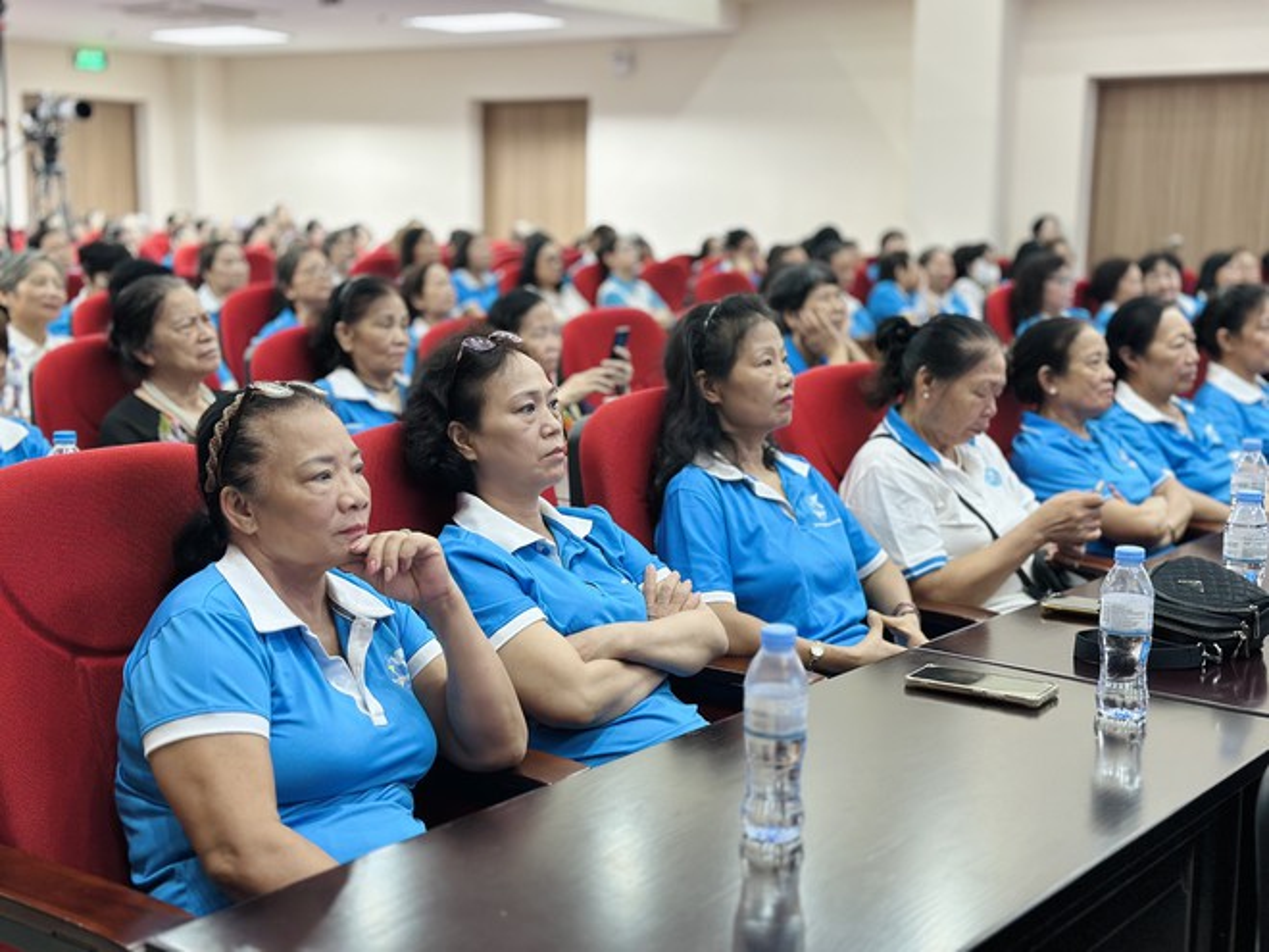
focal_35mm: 48
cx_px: 634
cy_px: 476
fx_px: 1760
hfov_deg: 39.7
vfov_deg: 30.3
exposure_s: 1/40
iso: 400
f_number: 1.78
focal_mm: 6.86
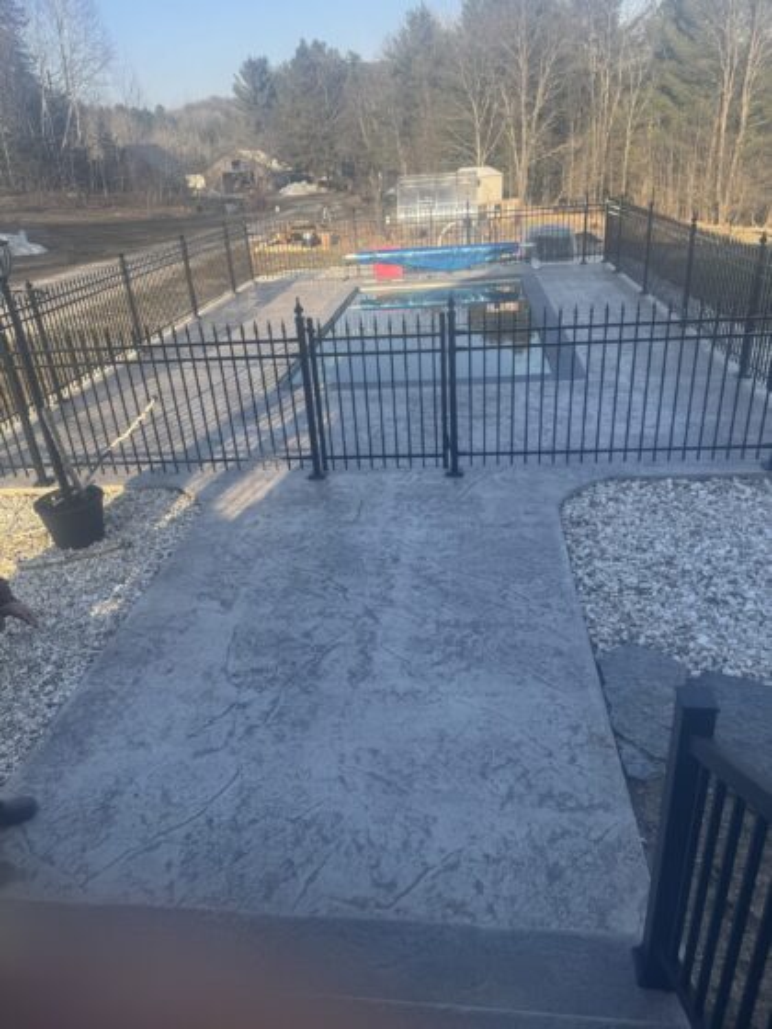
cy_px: 514
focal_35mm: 24
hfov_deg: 56.8
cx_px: 386
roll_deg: +6.5
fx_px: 714
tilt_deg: -22.6
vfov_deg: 71.6
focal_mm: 6.76
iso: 80
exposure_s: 1/1131
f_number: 1.78
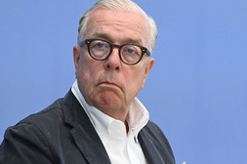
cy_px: 101
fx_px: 1247
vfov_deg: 7.5
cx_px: 210
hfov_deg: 11.3
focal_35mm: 182
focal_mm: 102
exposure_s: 1/640
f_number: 5.6
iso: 4000
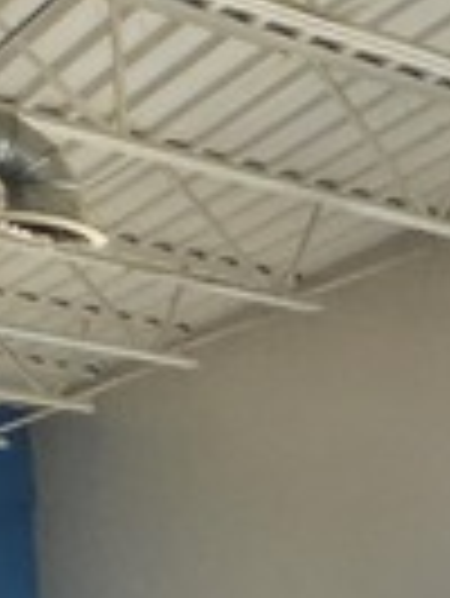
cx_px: 1494
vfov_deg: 16.2
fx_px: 1731
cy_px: 1106
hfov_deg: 9.7
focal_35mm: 100
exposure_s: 1/60
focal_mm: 1.74
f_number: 2.2
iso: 80
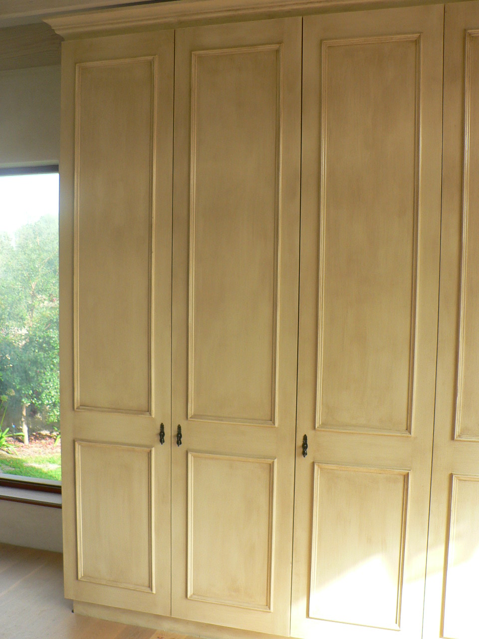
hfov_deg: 39.7
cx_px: 240
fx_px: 664
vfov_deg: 51.4
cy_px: 320
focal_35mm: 36
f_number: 3.6
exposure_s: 1/125
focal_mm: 6
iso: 100
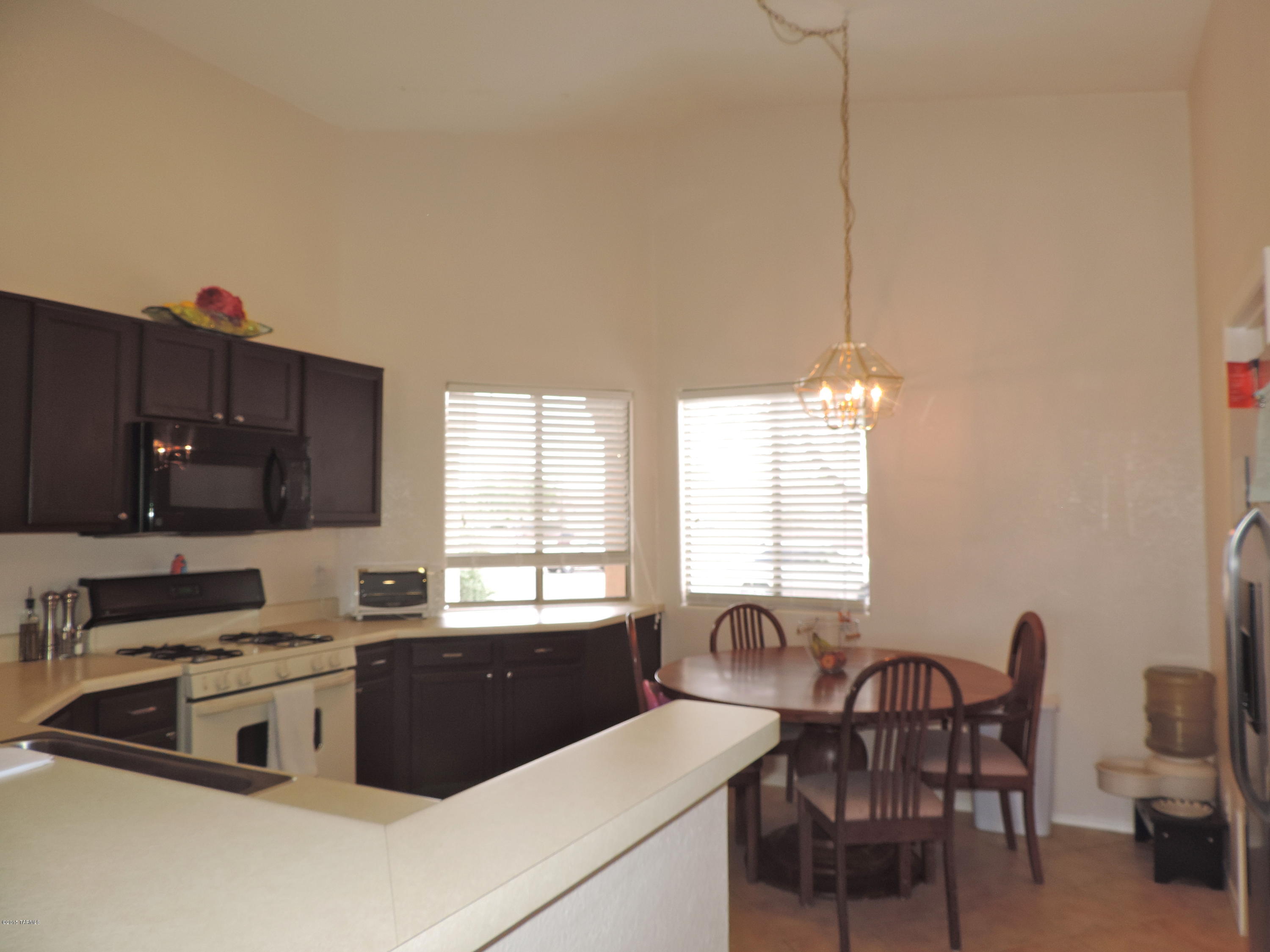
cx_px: 635
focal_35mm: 24
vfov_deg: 56.8
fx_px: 881
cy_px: 476
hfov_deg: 71.6
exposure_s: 1/40
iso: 80
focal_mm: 4.3
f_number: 3
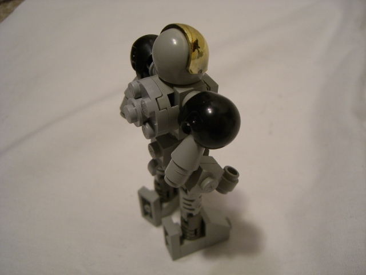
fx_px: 402
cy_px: 138
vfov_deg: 37.7
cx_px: 183
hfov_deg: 49.0
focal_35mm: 38
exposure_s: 1/25
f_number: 2.7
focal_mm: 6.2
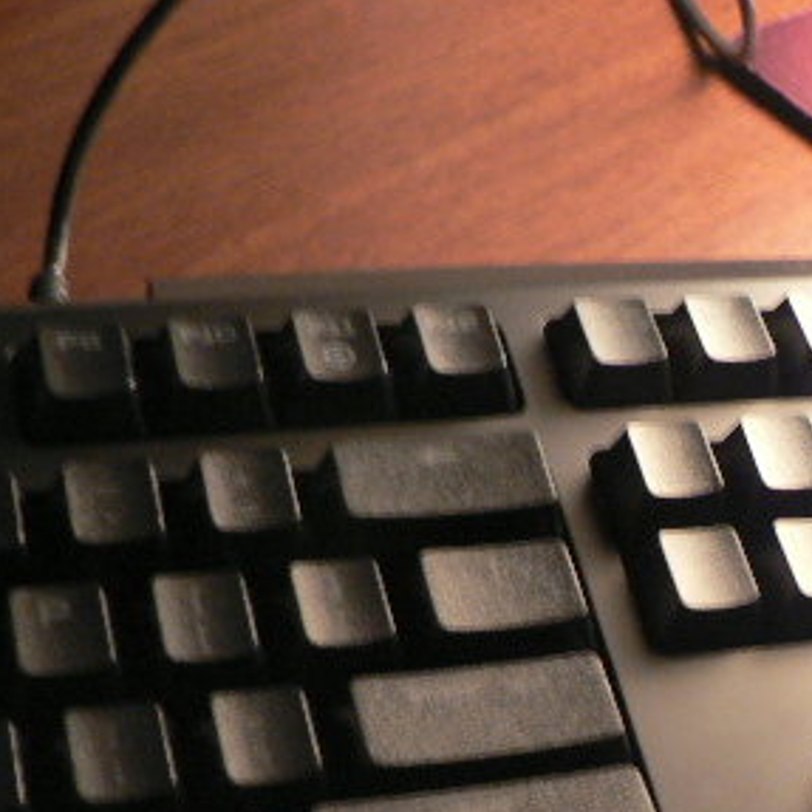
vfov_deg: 23.9
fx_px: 1884
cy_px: 668
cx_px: 710
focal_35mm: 71
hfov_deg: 23.7
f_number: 2.8
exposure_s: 1/4
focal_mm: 6
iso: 200
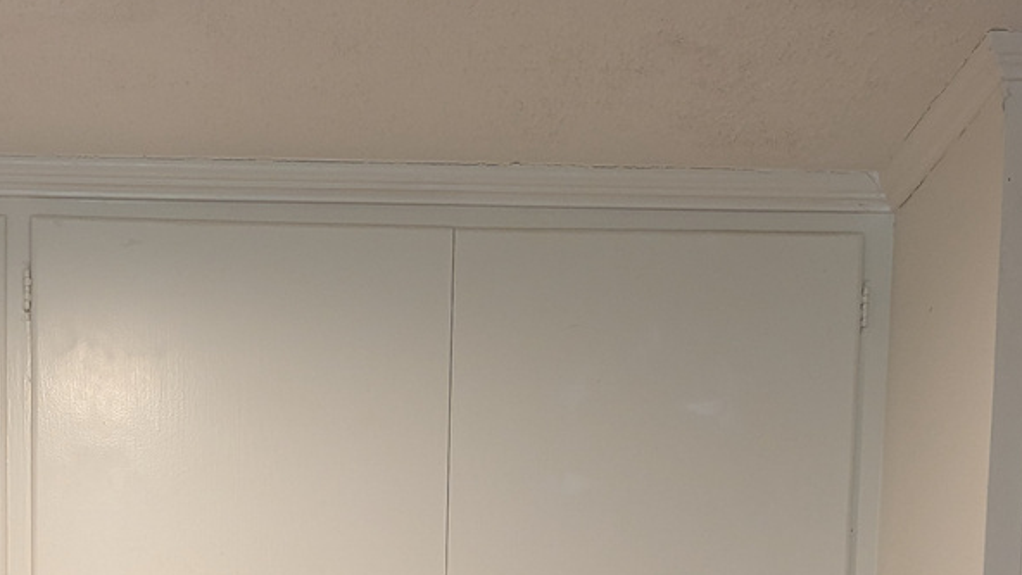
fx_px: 1843
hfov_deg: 30.3
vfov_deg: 14.5
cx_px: 206
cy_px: 1166
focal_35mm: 68
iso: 229
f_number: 1.85
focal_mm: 6.81
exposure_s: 1/60
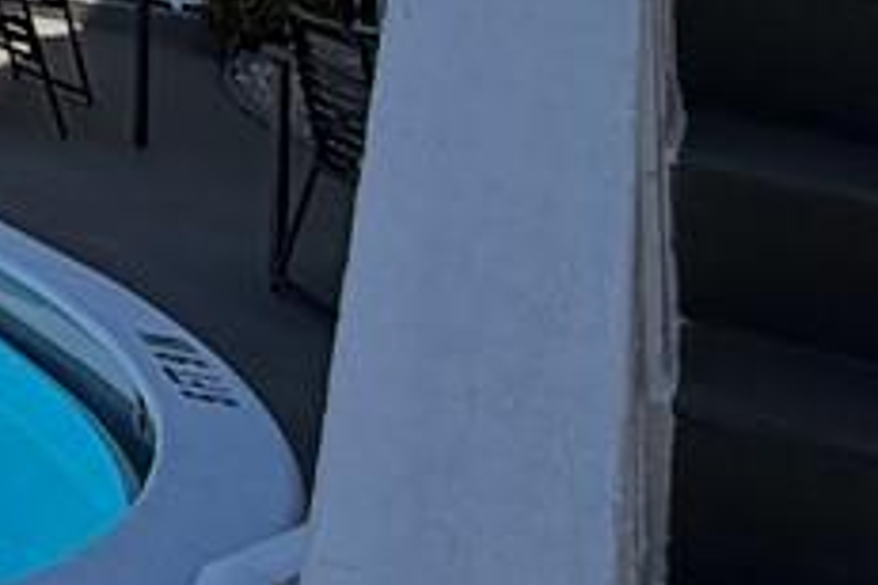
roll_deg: -3.0
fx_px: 2463
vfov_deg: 11.3
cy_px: -832
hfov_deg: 15.5
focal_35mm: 101
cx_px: -946
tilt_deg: +6.6
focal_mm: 2.22
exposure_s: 1/770
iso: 20
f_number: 2.2
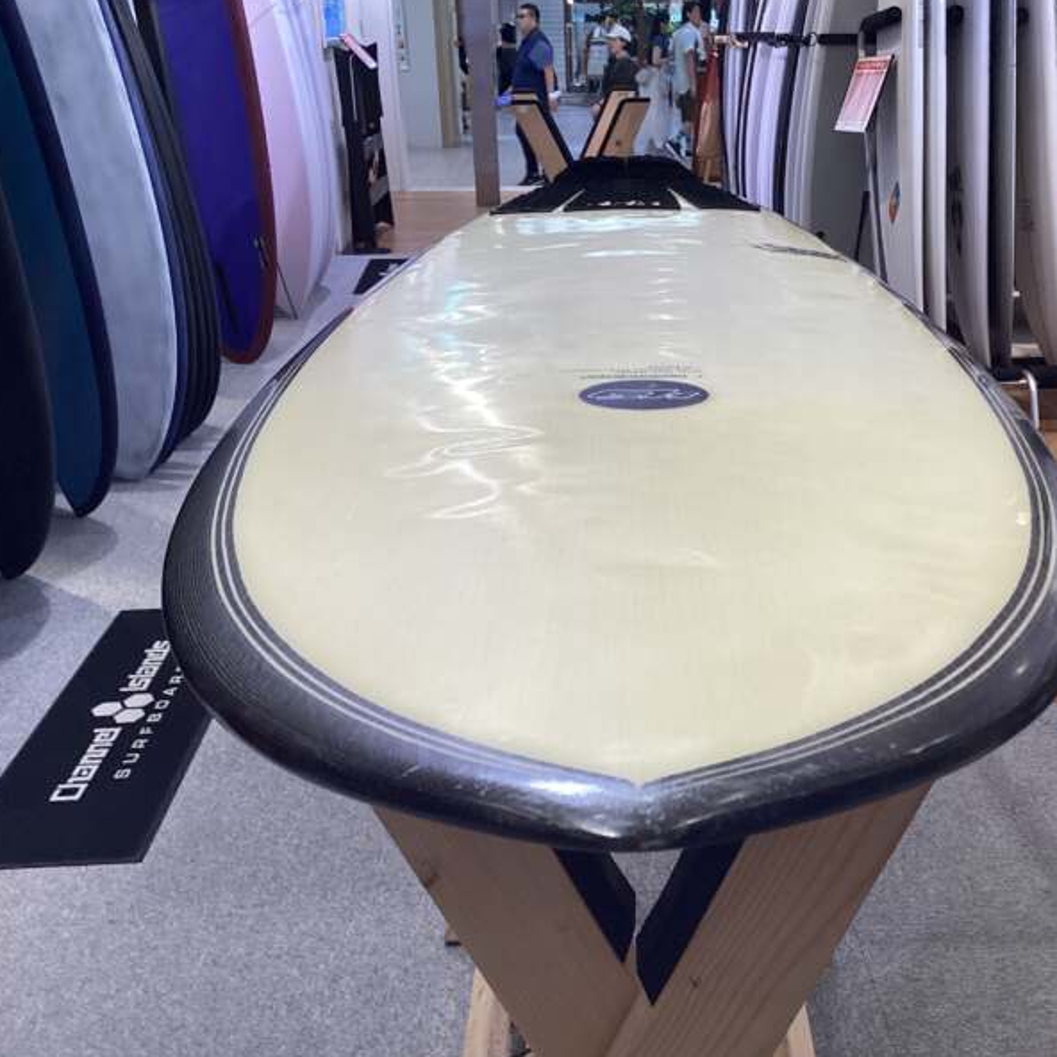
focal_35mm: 37
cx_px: 645
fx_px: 1278
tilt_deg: -22.0
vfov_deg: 44.9
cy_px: 527
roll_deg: +0.1
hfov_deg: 44.6
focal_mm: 3.3
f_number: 2.4
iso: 80
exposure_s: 1/100
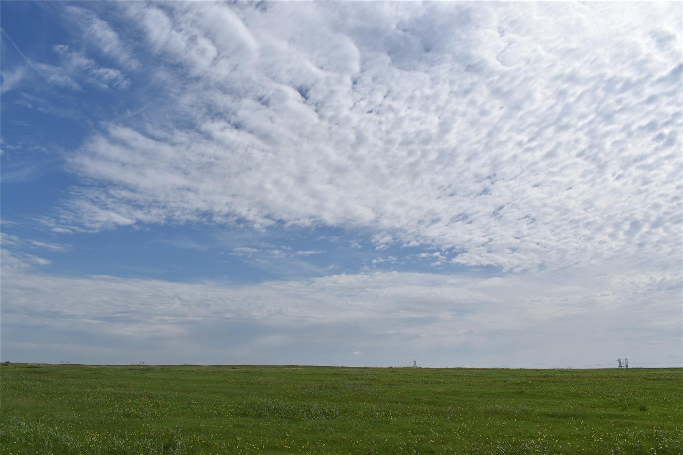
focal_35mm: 27
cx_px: 342
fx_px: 512
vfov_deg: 47.9
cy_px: 228
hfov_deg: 67.4
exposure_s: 1/500
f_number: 11
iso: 100
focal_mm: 18
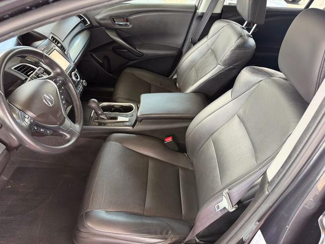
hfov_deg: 71.6
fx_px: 225
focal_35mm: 24
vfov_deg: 56.8
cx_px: 162
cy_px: 122
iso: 200
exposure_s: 1/121
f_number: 1.78
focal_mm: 6.76
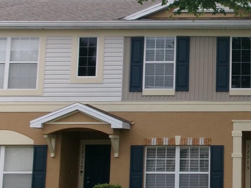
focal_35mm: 74
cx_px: 267
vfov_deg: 19.9
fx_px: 537
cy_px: 82
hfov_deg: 24.7
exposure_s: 1/70
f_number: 10.8
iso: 100
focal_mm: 5.1
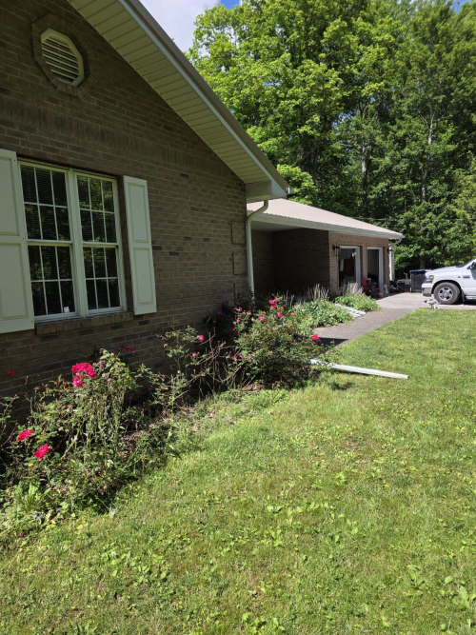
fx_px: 422
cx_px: 238
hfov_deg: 58.9
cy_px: 318
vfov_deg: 73.9
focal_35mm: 23
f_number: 1.7
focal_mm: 6.3
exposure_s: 1/3264
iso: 80
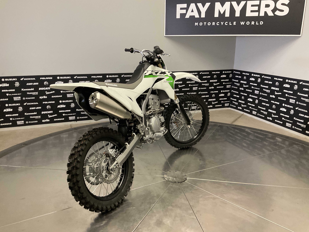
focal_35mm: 29
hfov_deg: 61.7
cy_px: 116
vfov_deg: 48.2
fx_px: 259
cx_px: 154
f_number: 1.8
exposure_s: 1/60
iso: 250
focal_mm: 3
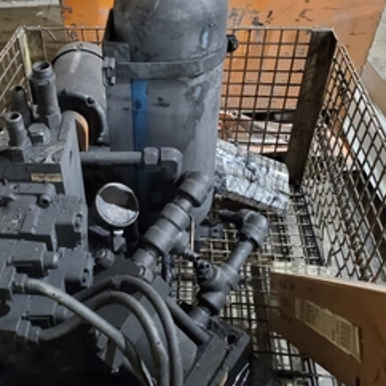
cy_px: 150
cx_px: 115
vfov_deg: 43.6
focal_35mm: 38
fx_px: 479
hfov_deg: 43.0
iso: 640
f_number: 1.5
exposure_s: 1/19
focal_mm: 4.3
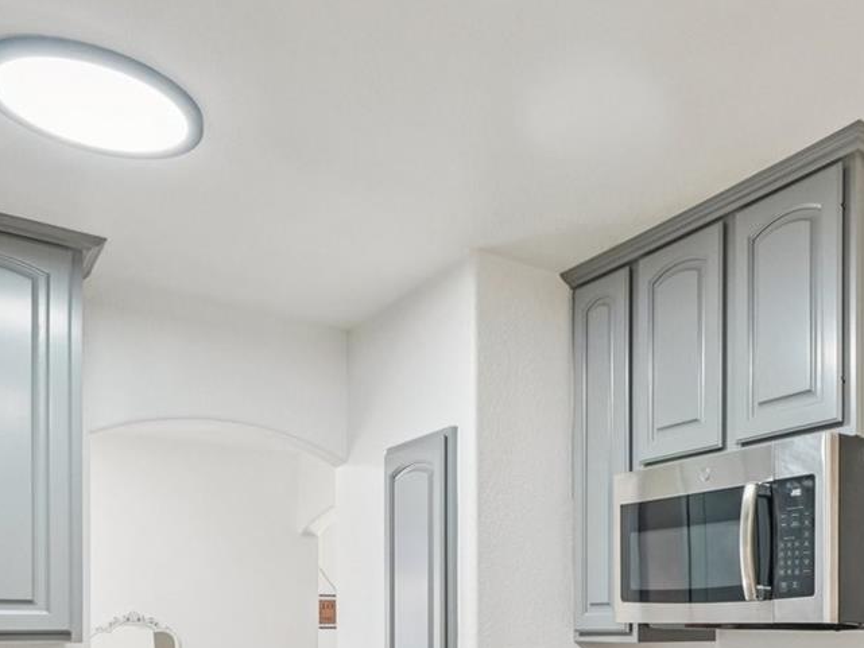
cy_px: 629
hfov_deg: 48.1
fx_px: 899
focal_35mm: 36
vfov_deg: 36.2
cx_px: 706
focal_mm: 10
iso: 800
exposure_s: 1/10
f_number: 8
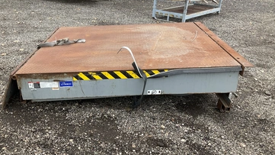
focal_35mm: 35
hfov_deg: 56.6
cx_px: 128
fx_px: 255
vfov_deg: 33.7
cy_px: 74
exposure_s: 1/294
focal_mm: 3
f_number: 1.8
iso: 25
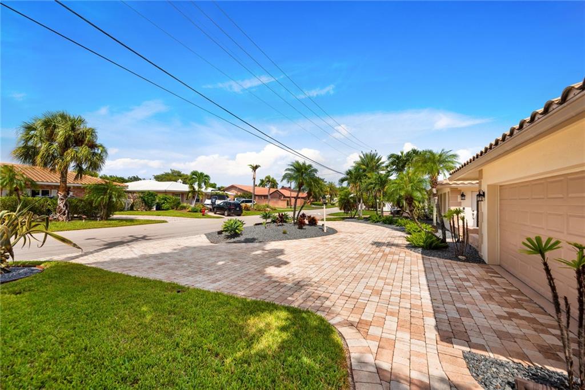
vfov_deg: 81.2
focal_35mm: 14
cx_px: 292
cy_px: 195
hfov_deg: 104.2
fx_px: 228
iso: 160
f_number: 7.1
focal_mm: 14
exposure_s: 1/80
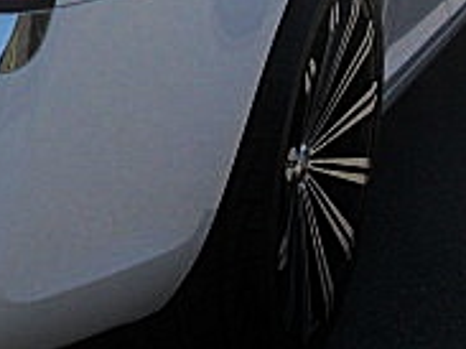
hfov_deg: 15.1
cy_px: 25
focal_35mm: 126
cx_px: -92
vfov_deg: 11.7
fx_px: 1695
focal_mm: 6.3
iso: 50
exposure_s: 1/1000
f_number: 2.8
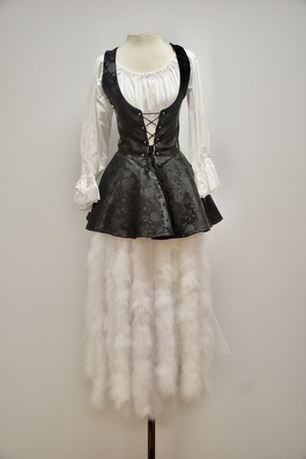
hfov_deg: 36.9
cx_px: 153
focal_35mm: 36
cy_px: 230
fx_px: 459
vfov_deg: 53.1
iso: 1600
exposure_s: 1/250
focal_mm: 24
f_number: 3.8
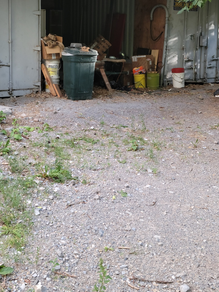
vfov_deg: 37.7
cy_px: 64
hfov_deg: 29.6
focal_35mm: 49
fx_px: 414
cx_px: 85
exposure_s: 1/60
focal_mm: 5.9
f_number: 2
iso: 100
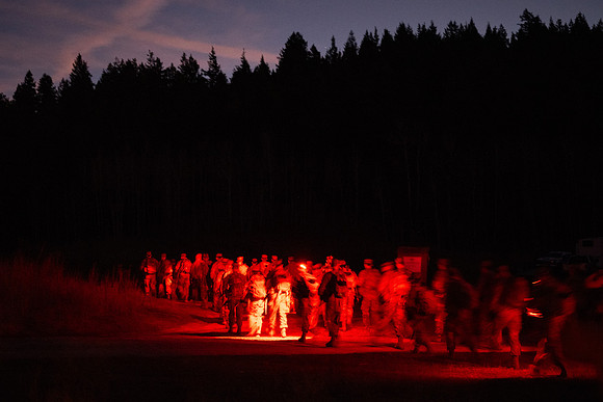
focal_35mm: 80
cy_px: 218
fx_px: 1348
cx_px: 256
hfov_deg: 25.2
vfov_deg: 17.0
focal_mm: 70
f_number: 2.8
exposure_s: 1/5
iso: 4000
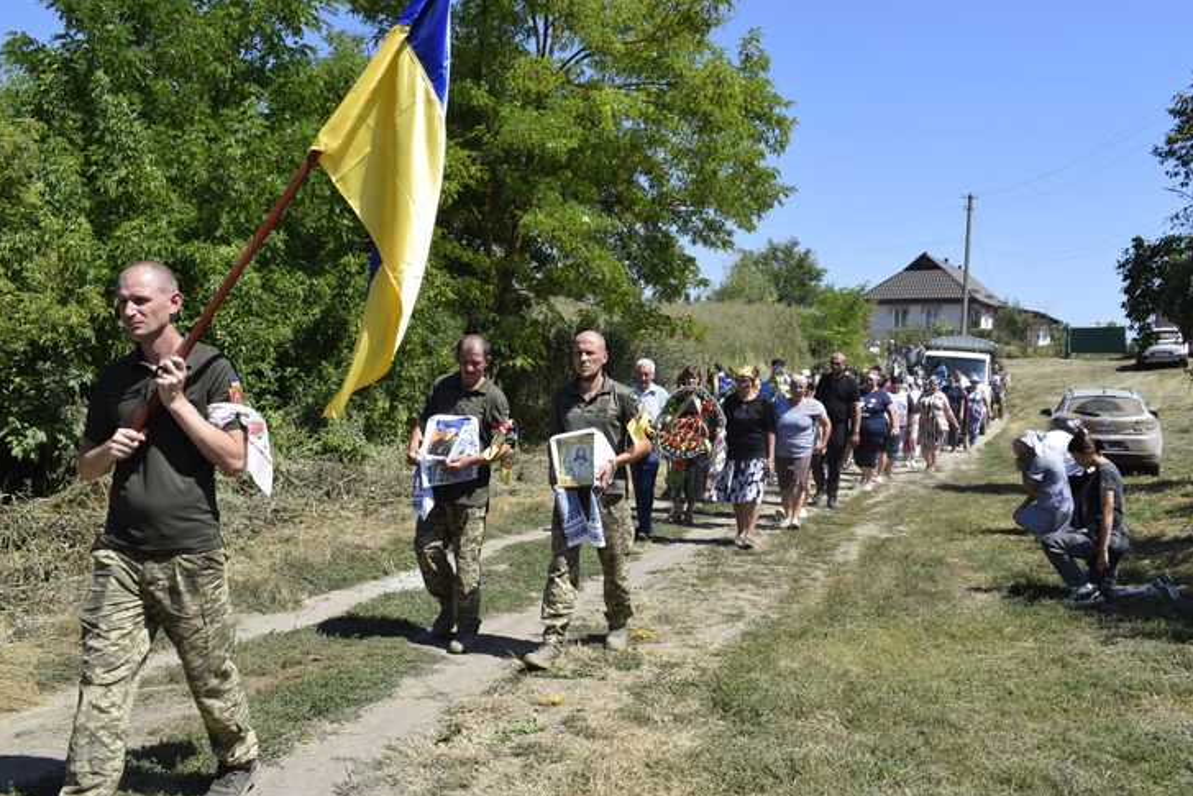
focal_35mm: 33
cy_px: 409
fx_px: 1078
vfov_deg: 40.5
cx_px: 602
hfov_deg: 57.9
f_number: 10
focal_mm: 21
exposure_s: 1/400
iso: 200
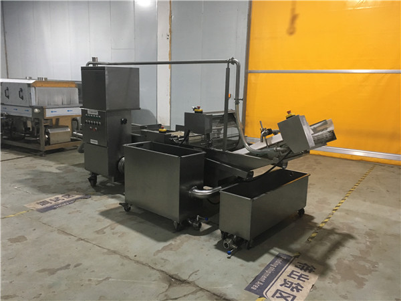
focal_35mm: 29
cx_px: 200
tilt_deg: -10.0
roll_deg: -1.3
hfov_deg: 61.7
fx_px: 336
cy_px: 150
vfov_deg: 48.2
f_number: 2.2
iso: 200
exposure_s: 1/20
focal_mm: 4.15
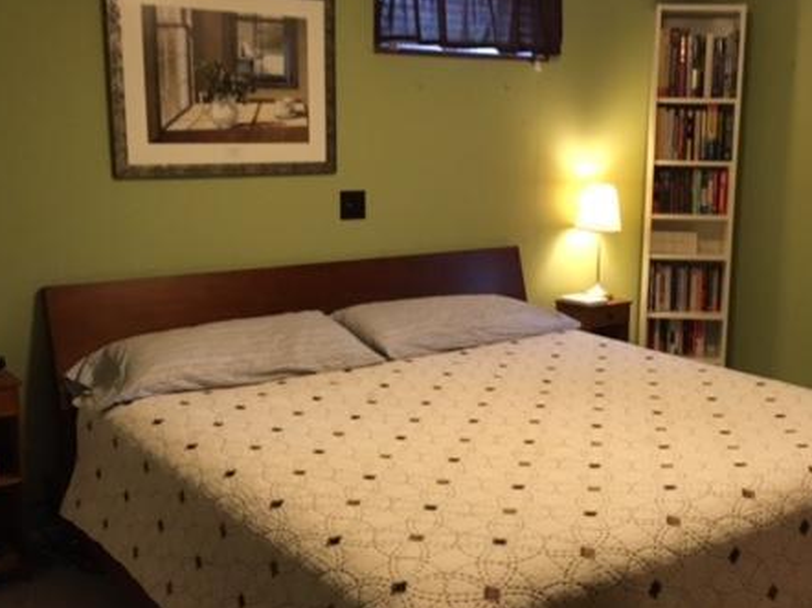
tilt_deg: -10.4
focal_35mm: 42
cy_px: 307
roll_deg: -1.2
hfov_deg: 44.5
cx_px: 507
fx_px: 985
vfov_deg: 34.3
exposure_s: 1/30
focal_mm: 4.15
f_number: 2.2
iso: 200
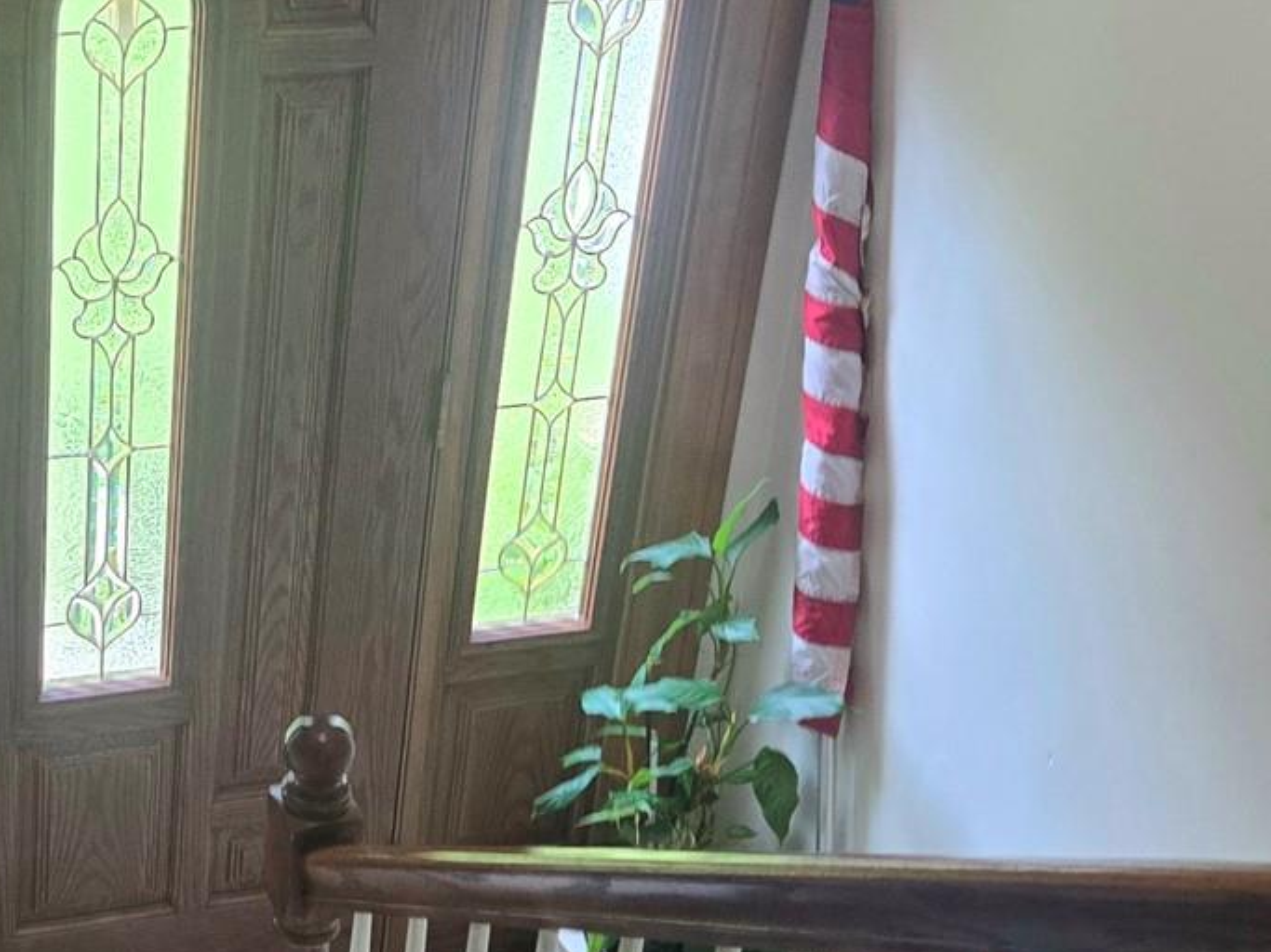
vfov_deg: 21.3
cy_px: 502
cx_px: 154
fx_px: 2533
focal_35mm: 69
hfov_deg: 27.3
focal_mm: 5.4
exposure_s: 1/120
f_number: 1.8
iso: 160
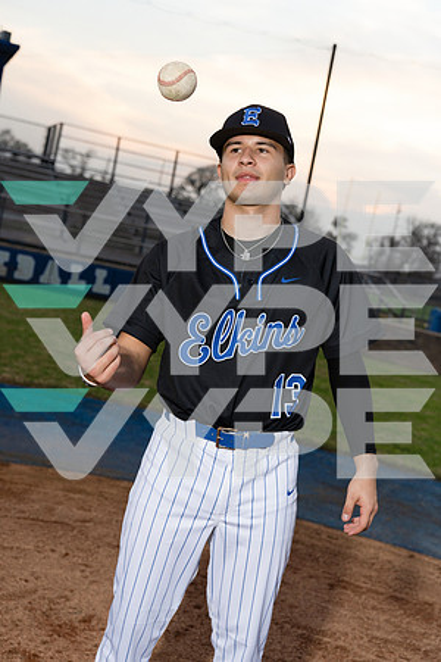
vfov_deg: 38.2
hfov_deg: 26.0
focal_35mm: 52
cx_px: 220
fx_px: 955
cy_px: 331
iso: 250
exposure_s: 1/250
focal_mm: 52
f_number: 5
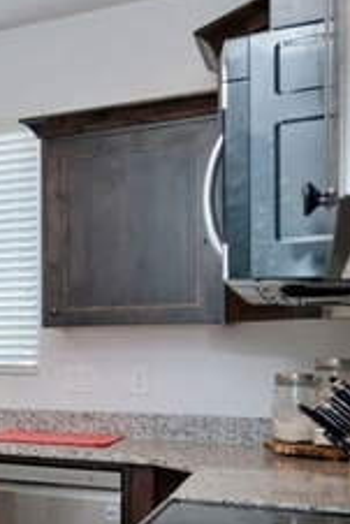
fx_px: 743
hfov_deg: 20.5
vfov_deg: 37.9
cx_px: -241
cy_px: 394
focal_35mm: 51
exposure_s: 1/80
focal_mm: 12
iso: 200
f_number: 5
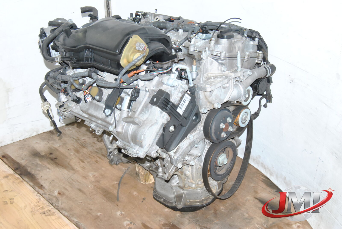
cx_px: 171
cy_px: 114
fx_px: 457
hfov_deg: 41.1
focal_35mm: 48
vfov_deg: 28.2
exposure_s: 1/200
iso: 800
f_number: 9
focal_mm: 32
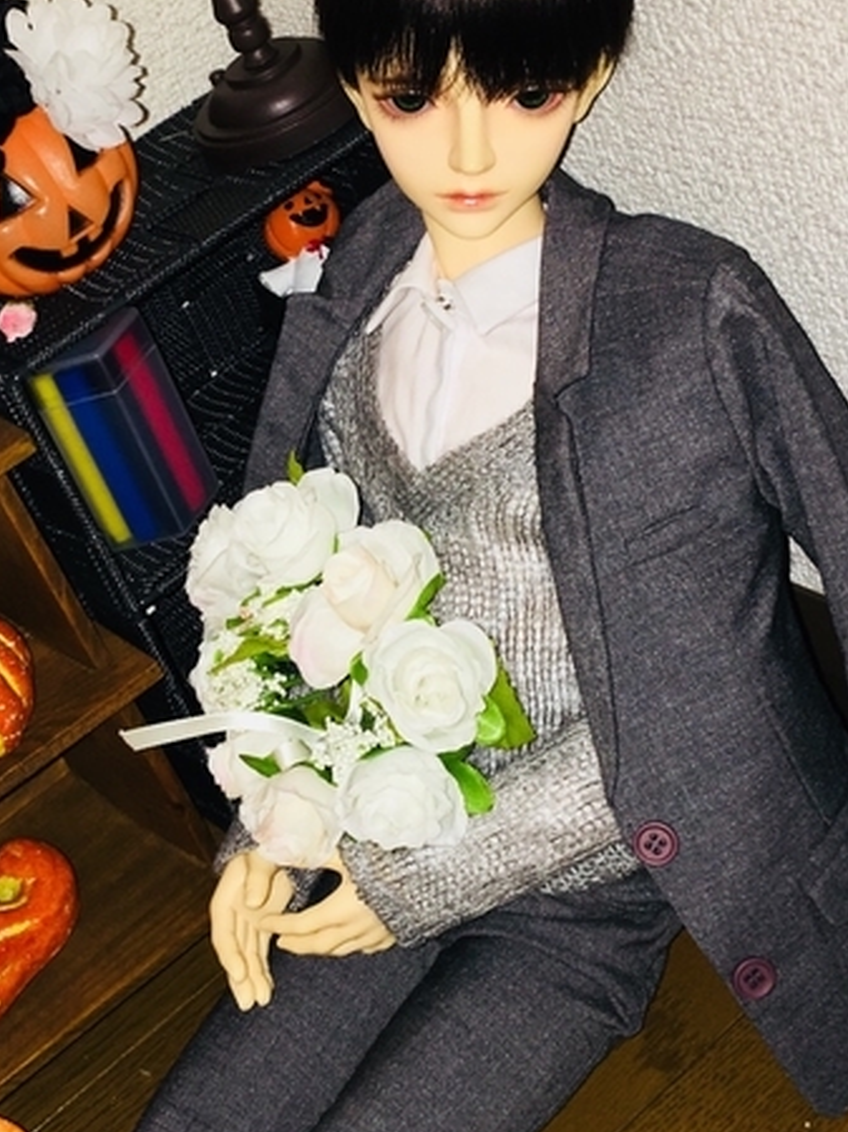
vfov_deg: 29.4
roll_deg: +26.0
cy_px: 576
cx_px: 244
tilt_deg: -33.3
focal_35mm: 66
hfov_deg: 22.1
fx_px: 2158
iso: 25
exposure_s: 1/19
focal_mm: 4.15
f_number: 2.2
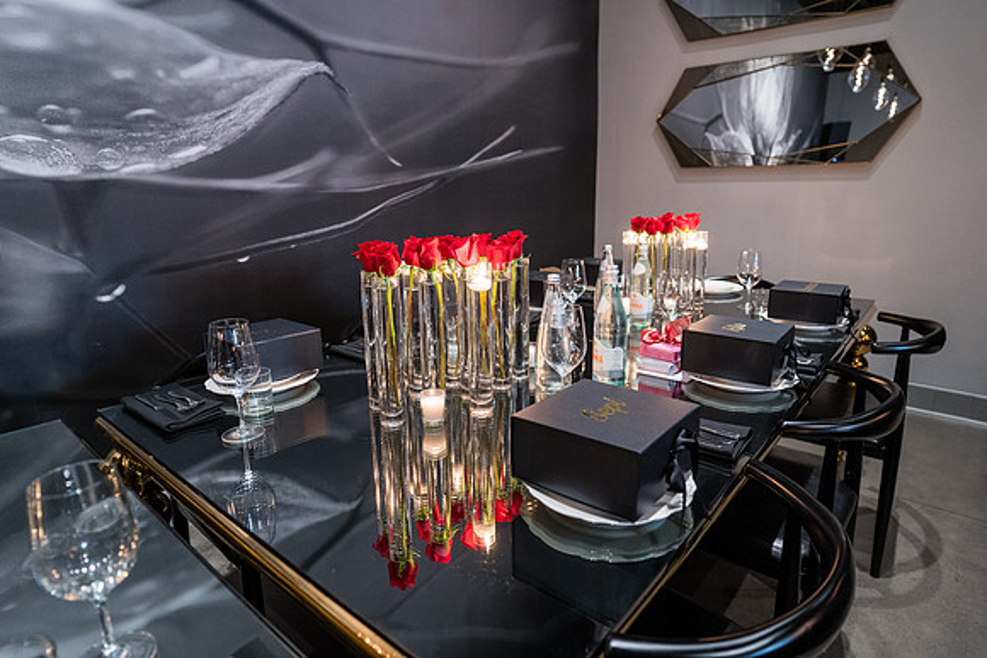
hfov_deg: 84.0
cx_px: 494
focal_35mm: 20
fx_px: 549
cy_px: 312
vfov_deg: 61.9
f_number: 2.8
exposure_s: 1/20
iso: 2000
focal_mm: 19
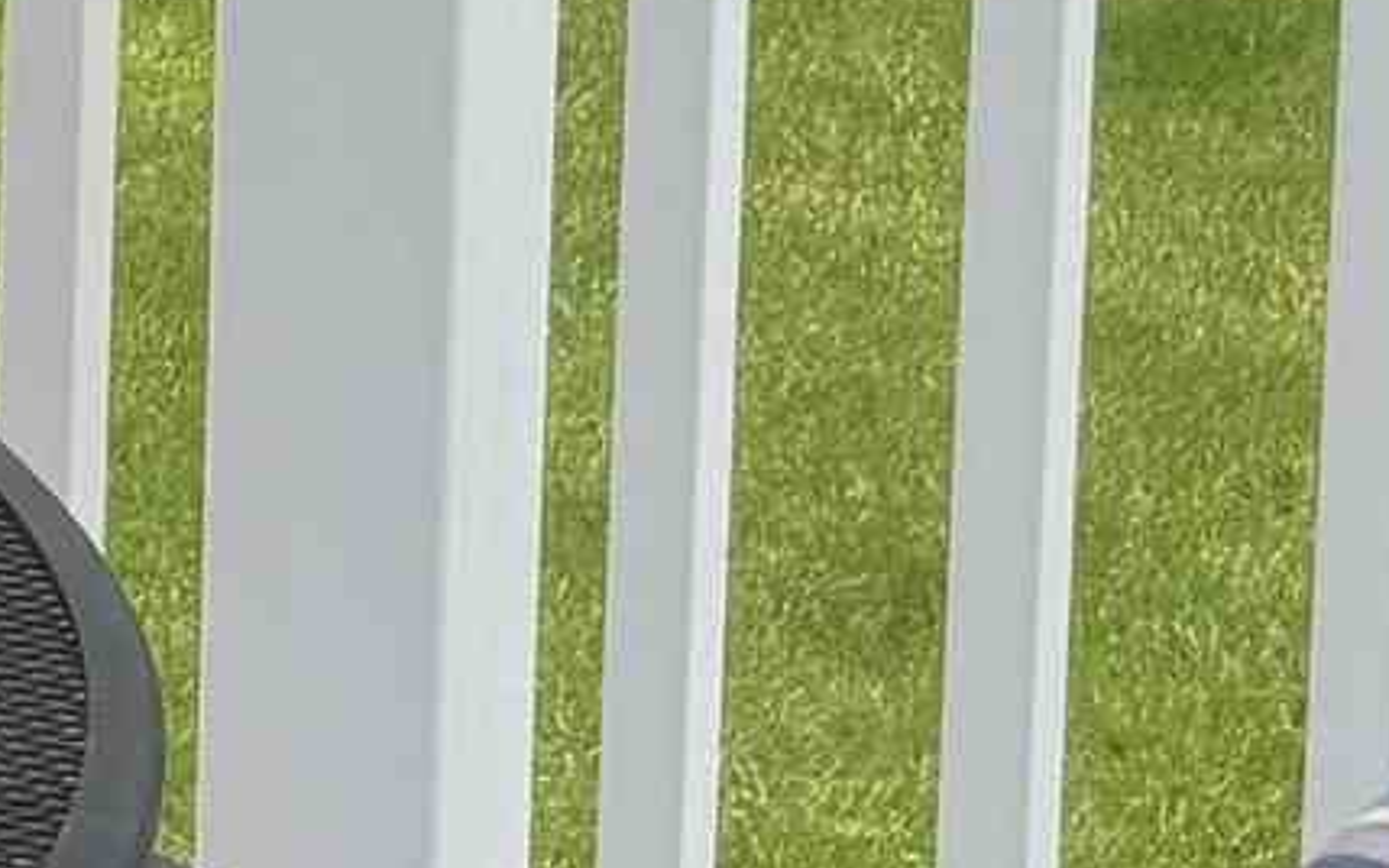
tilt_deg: -6.9
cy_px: -981
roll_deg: +1.5
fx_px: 6889
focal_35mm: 182
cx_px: -2506
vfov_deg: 6.9
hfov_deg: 9.5
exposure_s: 1/436
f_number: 1.78
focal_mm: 6.76
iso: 80
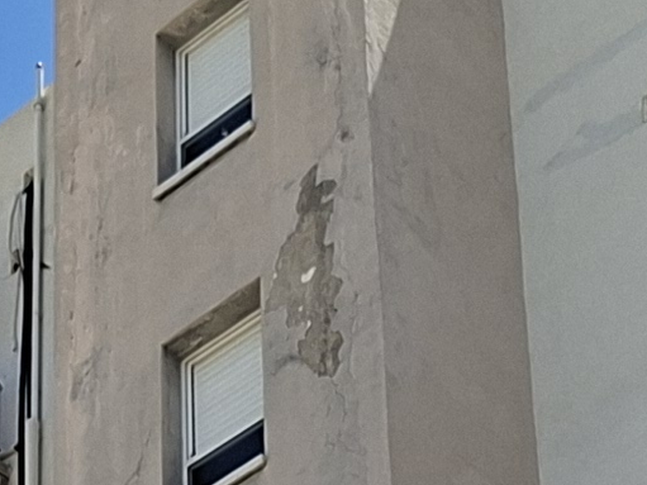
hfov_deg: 10.9
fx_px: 3364
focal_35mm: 180
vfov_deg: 7.5
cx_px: -13
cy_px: 1320
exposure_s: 1/1321
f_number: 1.8
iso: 50
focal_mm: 5.54
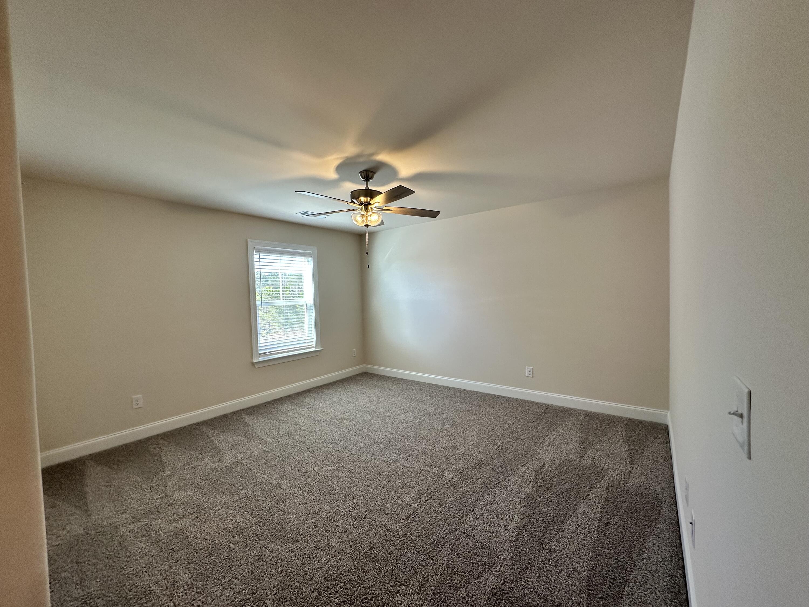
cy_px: 304
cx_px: 404
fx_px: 327
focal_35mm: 14
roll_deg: +1.4
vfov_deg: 85.7
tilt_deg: -1.6
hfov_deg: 102.1
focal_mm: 2.22
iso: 125
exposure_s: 1/120
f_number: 2.2
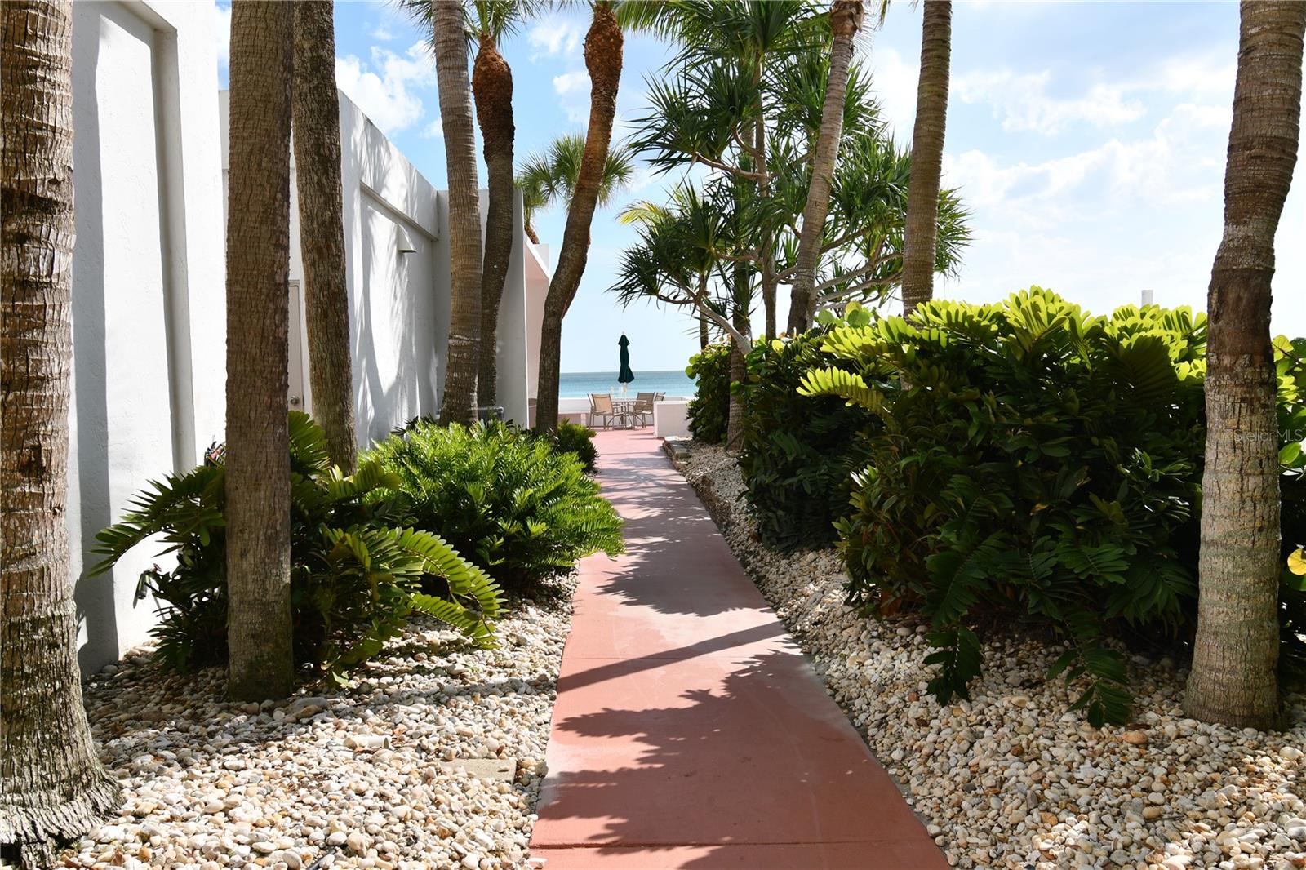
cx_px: 653
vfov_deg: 43.6
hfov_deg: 61.9
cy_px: 435
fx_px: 1088
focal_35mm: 30
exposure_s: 1/250
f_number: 8
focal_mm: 20
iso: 100
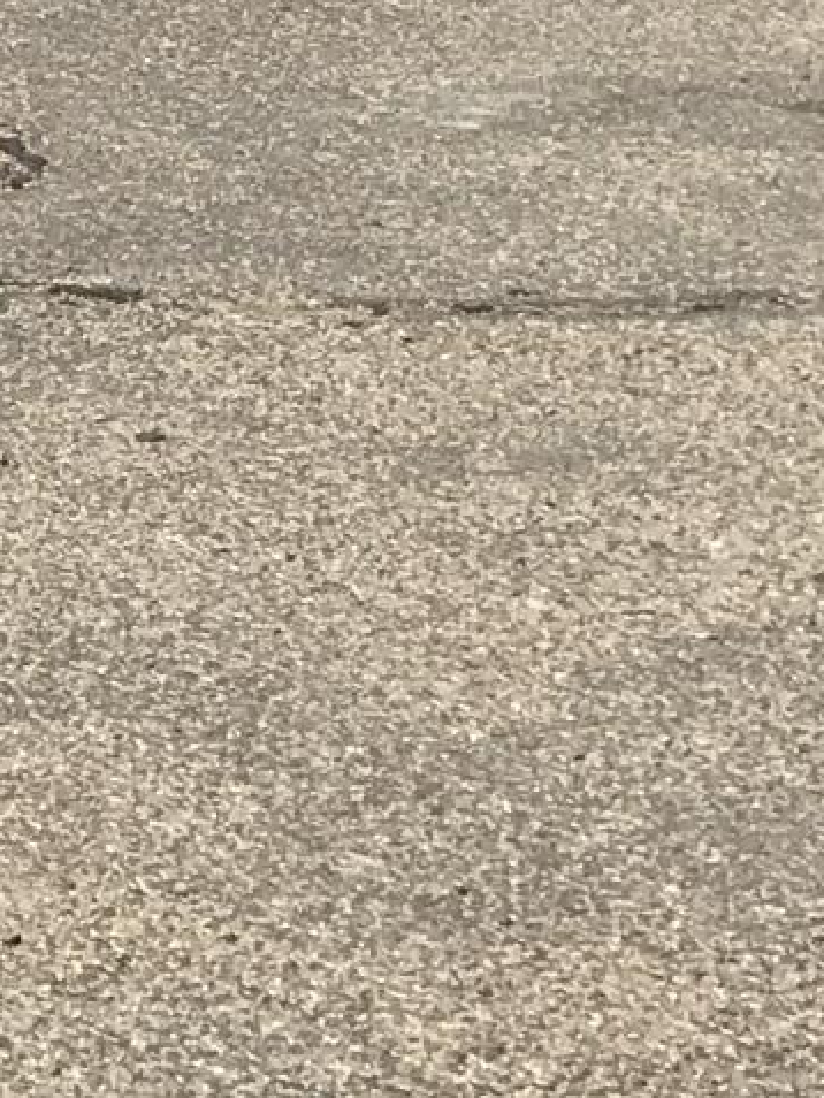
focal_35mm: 176
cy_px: -852
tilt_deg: -1.4
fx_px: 5584
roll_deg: -0.4
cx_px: -861
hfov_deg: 8.0
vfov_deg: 10.6
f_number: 1.8
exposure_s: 1/3425
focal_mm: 3.99
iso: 20
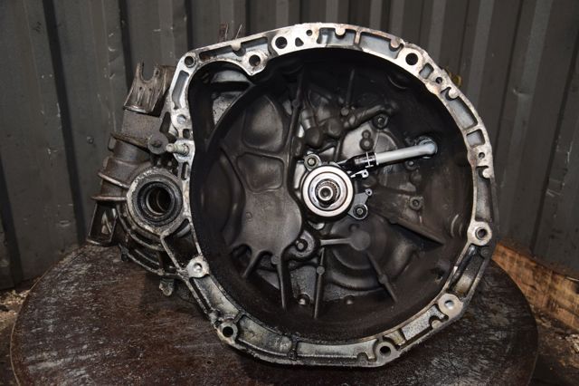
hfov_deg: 51.3
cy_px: 193
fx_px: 603
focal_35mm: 38
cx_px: 290
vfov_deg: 35.5
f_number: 5
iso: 800
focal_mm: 25
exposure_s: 1/60
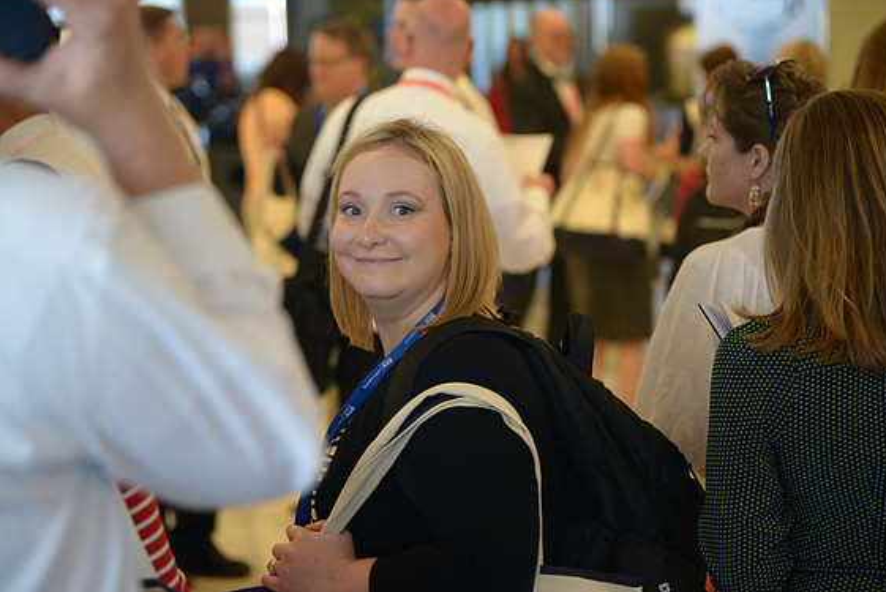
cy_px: 291
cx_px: 456
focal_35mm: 124
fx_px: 3054
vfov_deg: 11.1
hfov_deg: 16.5
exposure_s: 1/60
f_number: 4
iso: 800
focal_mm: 120
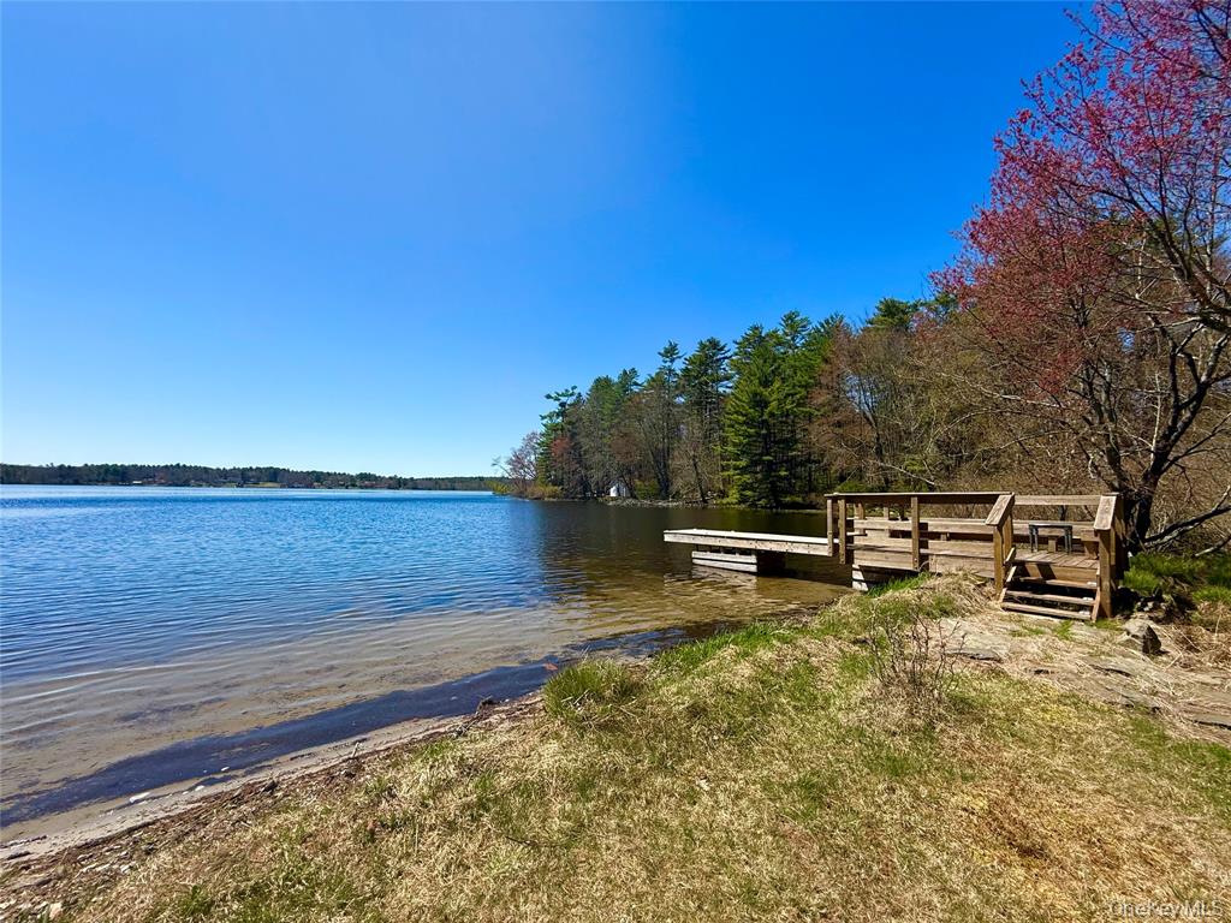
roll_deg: -0.9
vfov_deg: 85.7
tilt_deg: +4.4
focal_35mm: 14
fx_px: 498
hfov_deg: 102.1
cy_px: 462
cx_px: 616
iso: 50
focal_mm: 2.22
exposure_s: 1/1901
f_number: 2.2
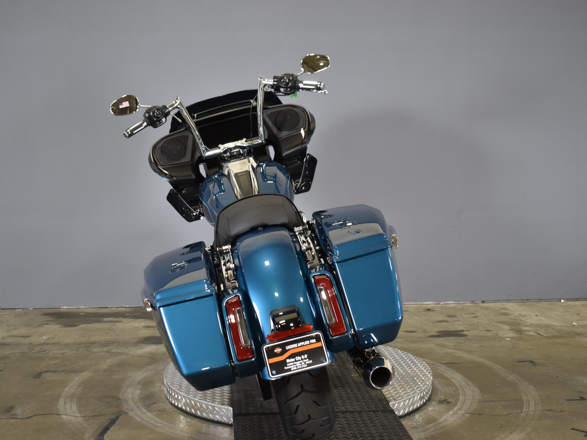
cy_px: 223
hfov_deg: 42.4
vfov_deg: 32.5
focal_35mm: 45
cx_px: 264
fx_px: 755
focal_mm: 27
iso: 400
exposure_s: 1/30
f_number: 4
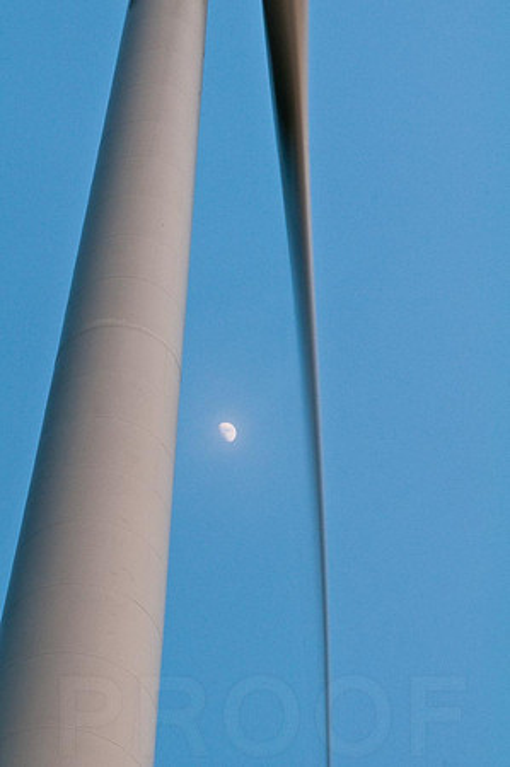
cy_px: 384
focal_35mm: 105
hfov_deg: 13.0
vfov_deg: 19.5
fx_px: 2236
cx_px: 255
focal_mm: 70
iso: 200
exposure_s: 2
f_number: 11
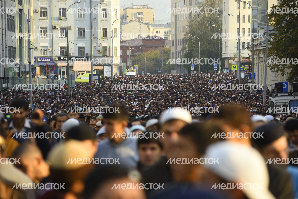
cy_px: 100
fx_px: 1656
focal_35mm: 200
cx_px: 149
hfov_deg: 10.3
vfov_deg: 6.9
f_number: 6.3
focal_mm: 200
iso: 800
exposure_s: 1/640
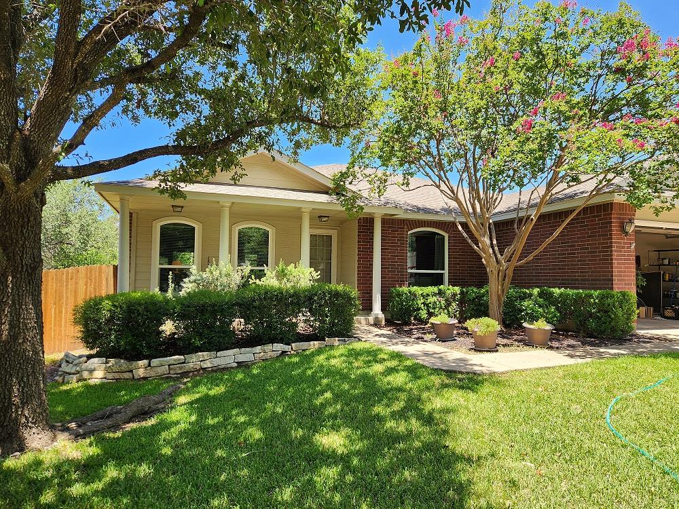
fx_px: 451
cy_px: 254
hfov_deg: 73.9
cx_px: 340
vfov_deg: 58.9
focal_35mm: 23
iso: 20
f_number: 1.8
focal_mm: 5.4
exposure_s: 1/416
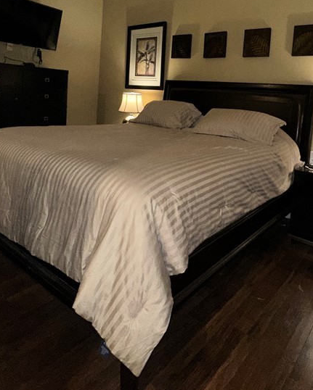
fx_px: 301
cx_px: 200
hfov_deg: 54.2
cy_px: 117
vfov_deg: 63.5
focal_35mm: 26
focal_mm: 2.22
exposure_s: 1/60
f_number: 2.2
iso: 125
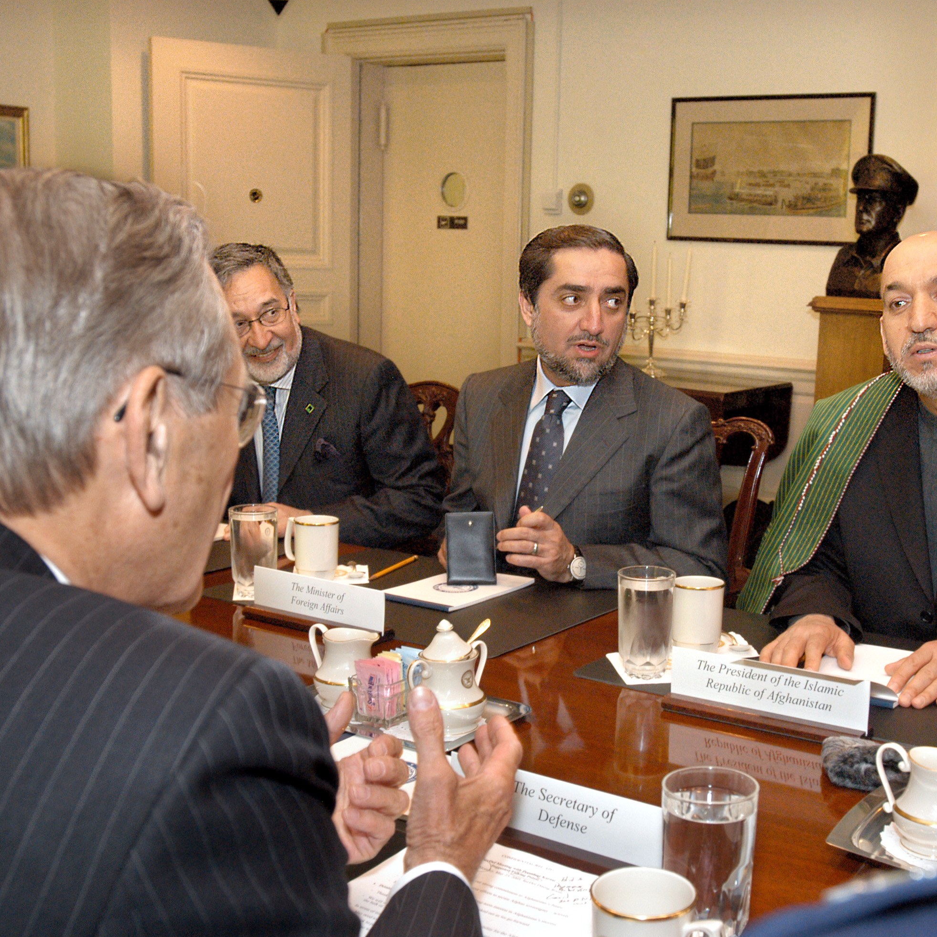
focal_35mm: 43
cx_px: 627
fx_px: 1317
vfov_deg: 39.2
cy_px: 475
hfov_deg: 38.7
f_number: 5
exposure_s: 1/60
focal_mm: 22
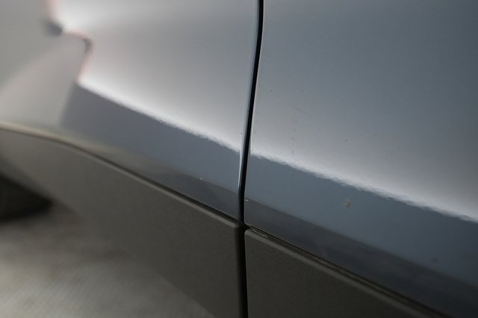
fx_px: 372
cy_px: 159
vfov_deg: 46.4
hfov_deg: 65.5
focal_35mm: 28
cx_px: 239
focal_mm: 28
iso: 4000
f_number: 4.5
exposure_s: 1/100
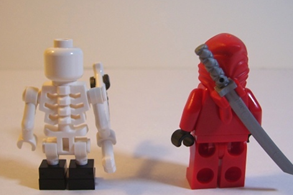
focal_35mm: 48
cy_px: 98
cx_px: 147
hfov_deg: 41.1
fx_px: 391
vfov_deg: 28.1
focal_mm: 5.6
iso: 80
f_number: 2.7
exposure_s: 1/90
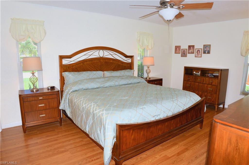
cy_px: 82
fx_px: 155
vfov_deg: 56.0
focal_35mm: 22
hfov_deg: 77.4
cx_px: 124
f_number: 7.1
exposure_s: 1/100
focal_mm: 15
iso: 400
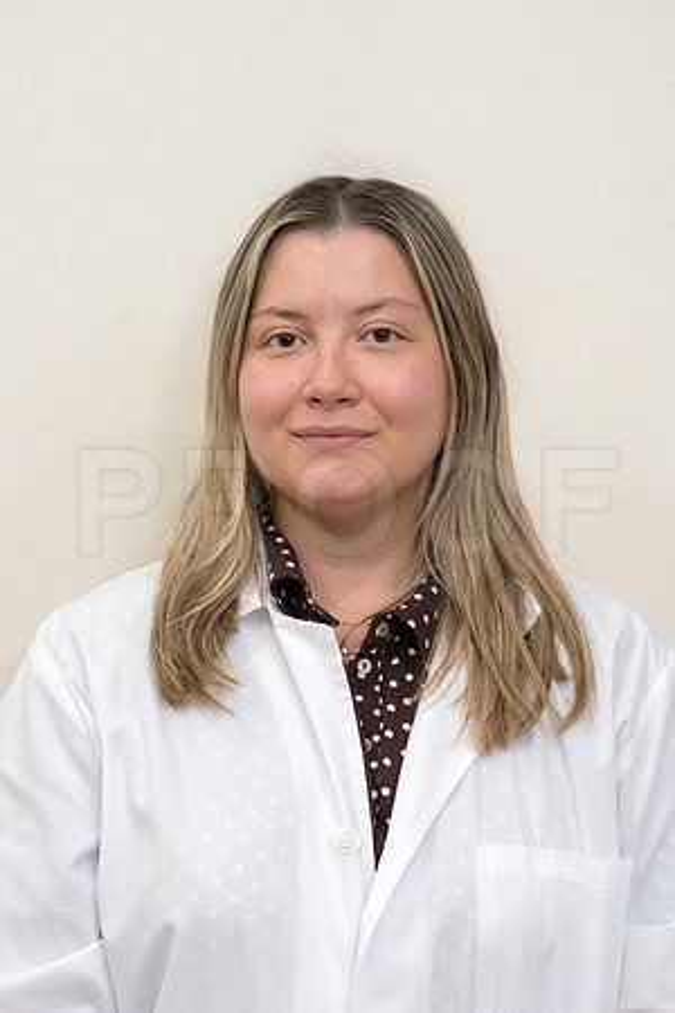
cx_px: 338
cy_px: 506
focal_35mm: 180
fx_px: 5062
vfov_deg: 11.4
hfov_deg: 7.6
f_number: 4
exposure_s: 1/80
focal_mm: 180
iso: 5000
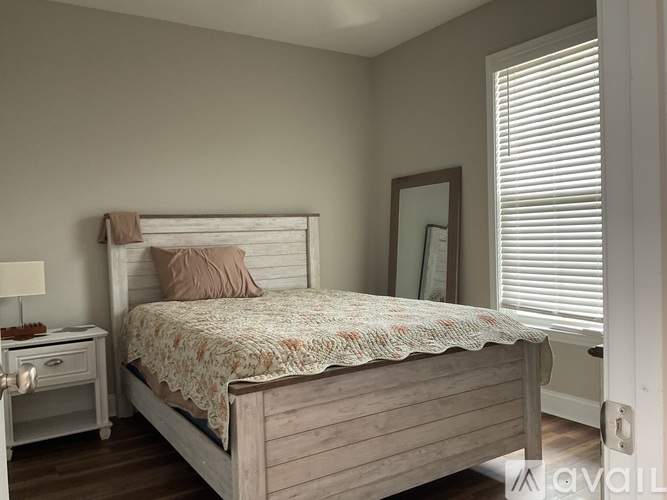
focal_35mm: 29
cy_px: 250
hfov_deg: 61.7
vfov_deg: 48.2
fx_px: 559
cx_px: 334
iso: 80
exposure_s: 1/60
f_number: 1.8
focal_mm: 3
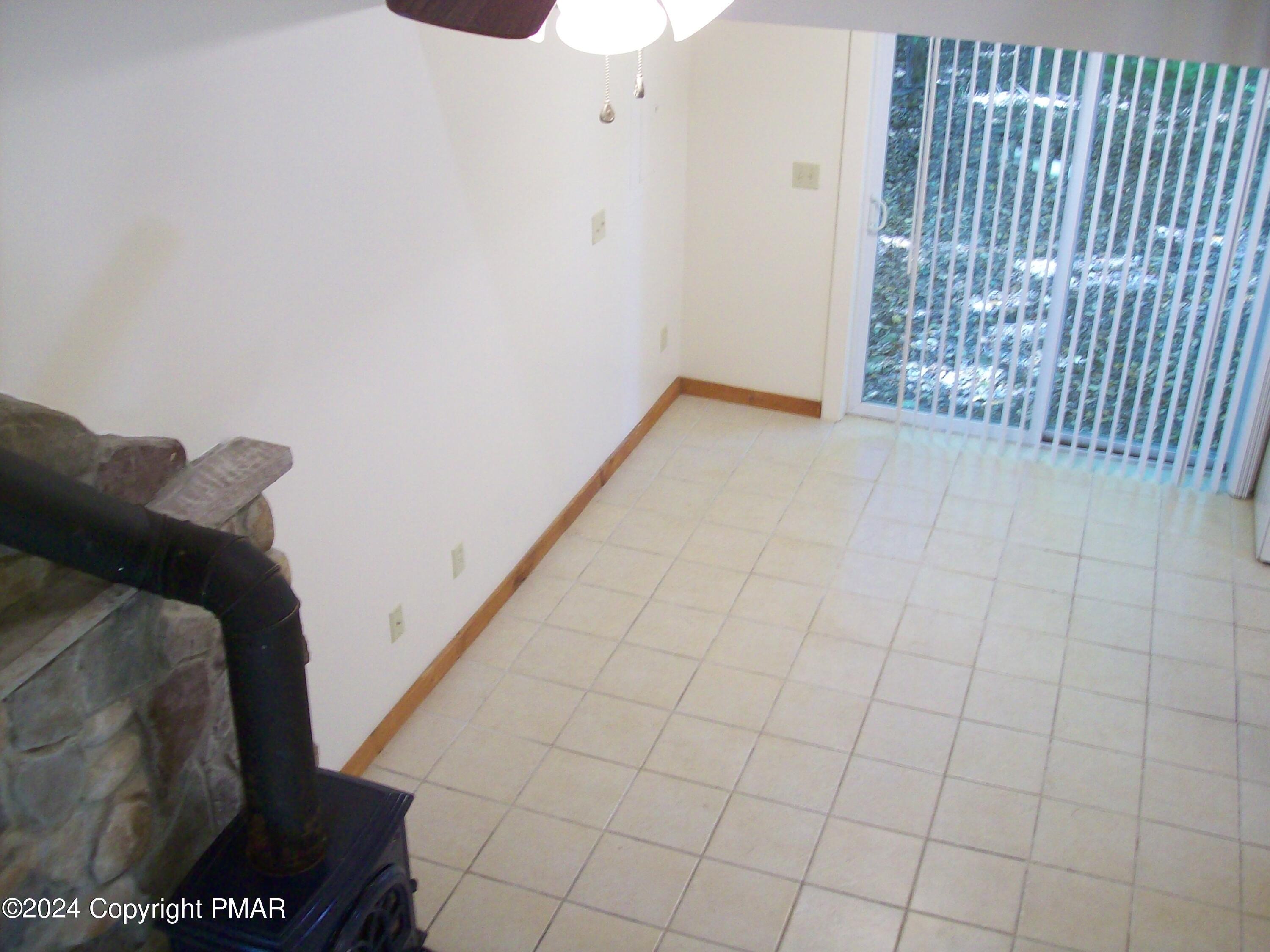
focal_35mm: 36
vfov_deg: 39.7
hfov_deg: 51.4
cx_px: 635
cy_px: 476
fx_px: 1321
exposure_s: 1/14.4
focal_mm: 6
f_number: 2.7
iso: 160
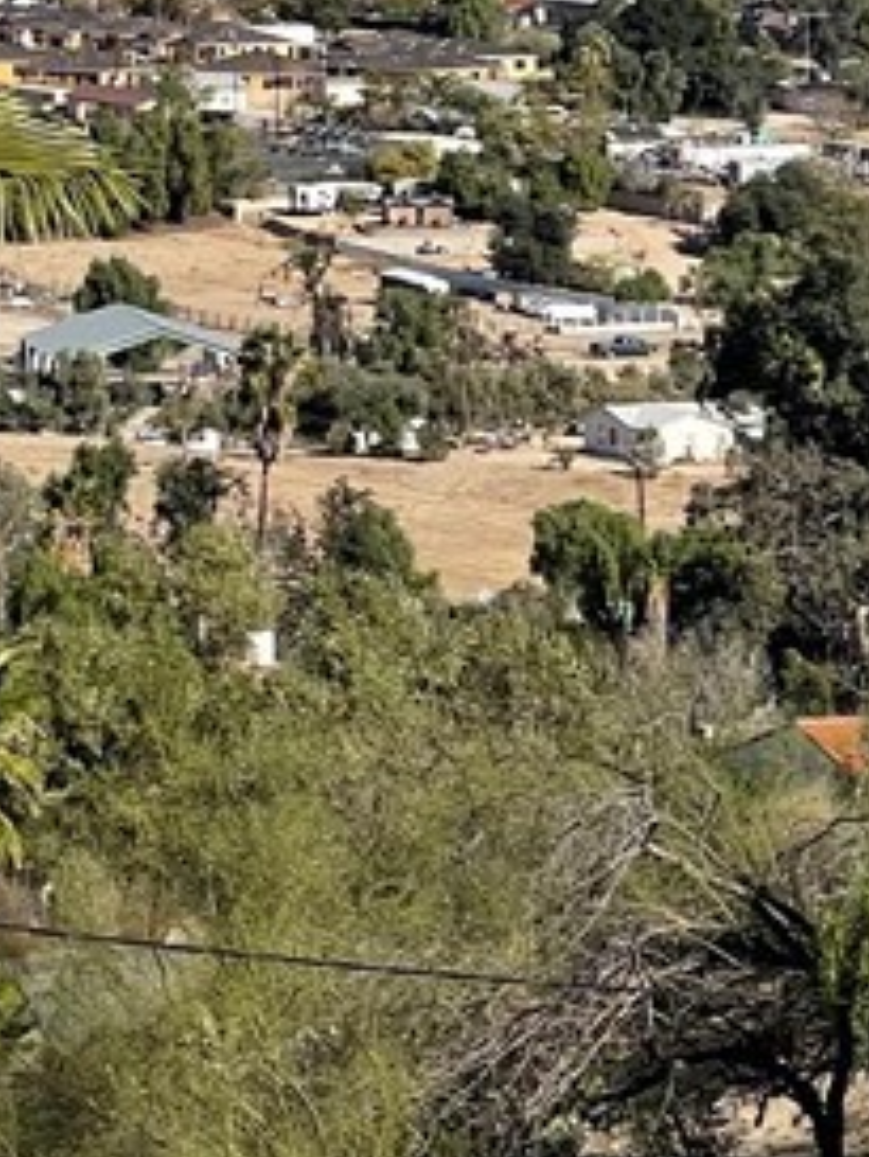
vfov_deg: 8.1
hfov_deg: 6.1
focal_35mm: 240
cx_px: -534
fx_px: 8027
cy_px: -441
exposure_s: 1/1647
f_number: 2.2
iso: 20
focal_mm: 7.5
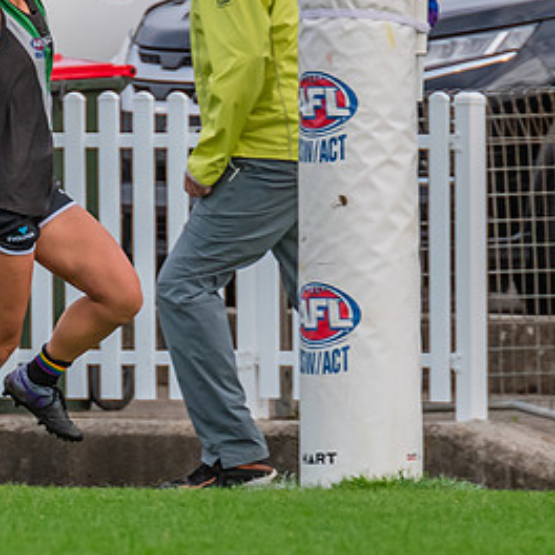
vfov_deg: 1.0
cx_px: 8
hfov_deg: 1.0
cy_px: 210
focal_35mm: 1722
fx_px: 31236
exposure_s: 1/1000
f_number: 6.3
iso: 800
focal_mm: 420
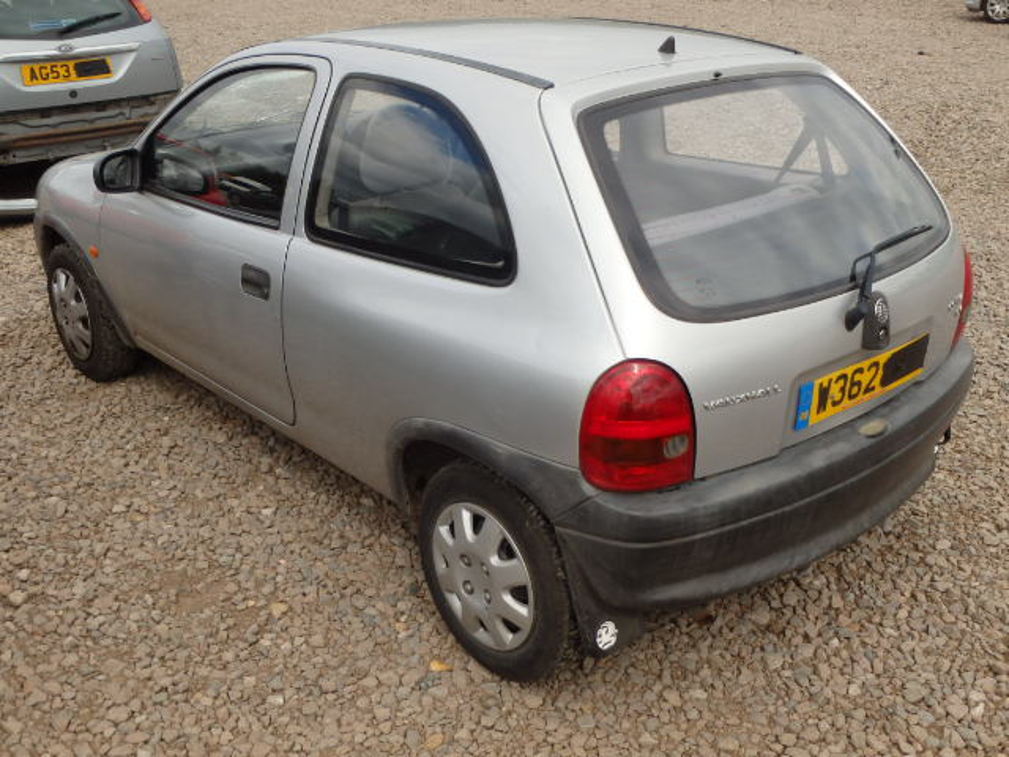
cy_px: 378
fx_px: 1108
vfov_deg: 37.7
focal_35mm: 38
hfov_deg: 49.0
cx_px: 504
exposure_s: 1/500
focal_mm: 6.8
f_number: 4.6
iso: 125
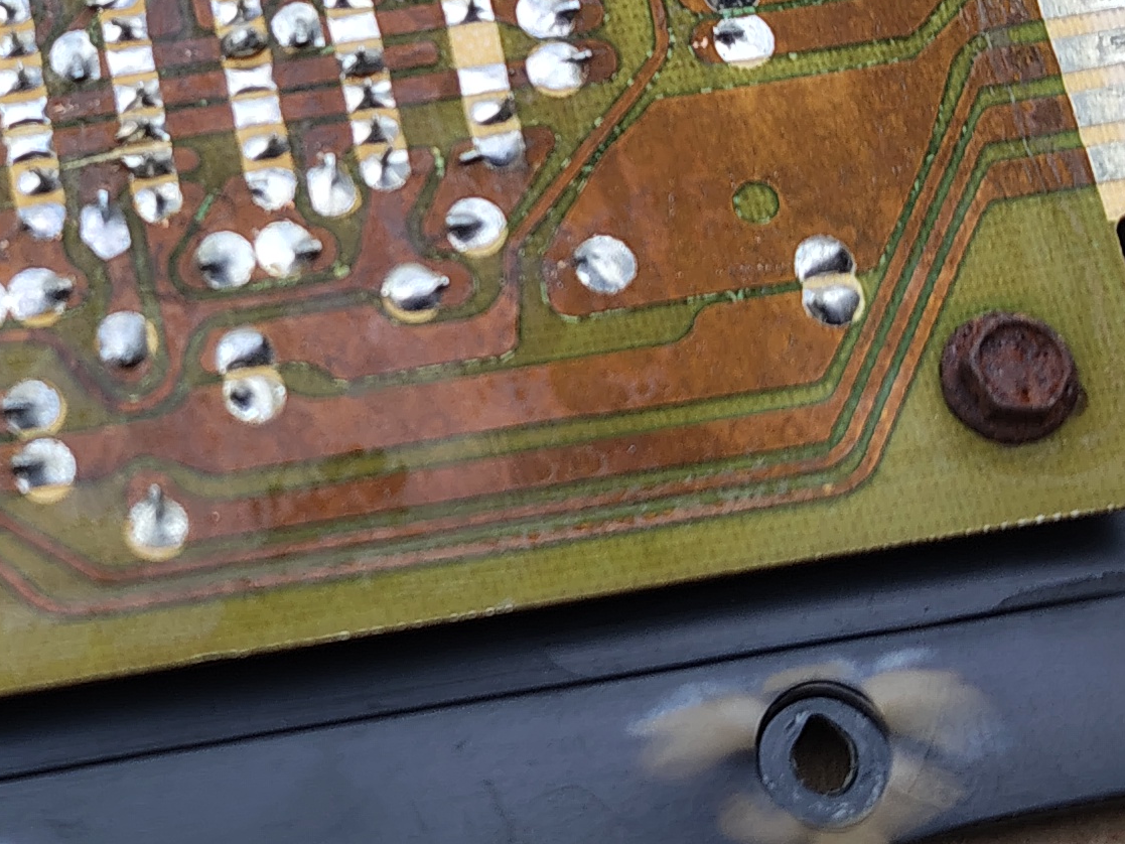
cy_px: 135
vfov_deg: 16.6
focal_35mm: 88
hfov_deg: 21.8
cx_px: 152
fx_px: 2860
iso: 100
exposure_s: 1/633
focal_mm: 5.56
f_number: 1.8
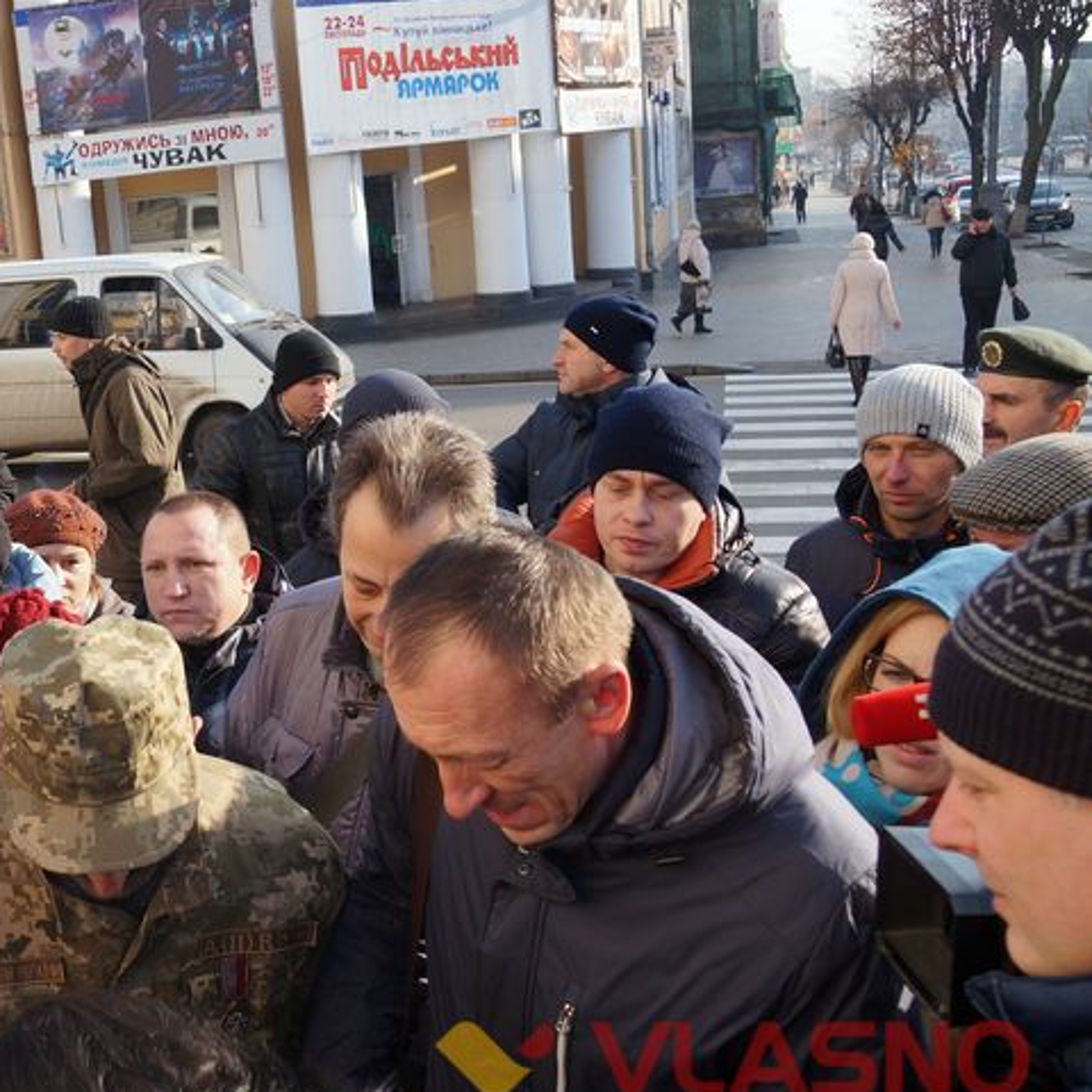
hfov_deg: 36.3
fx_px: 1535
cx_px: 71
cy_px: 601
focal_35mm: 43
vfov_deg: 39.1
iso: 100
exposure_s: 1/200
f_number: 6.3
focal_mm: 18
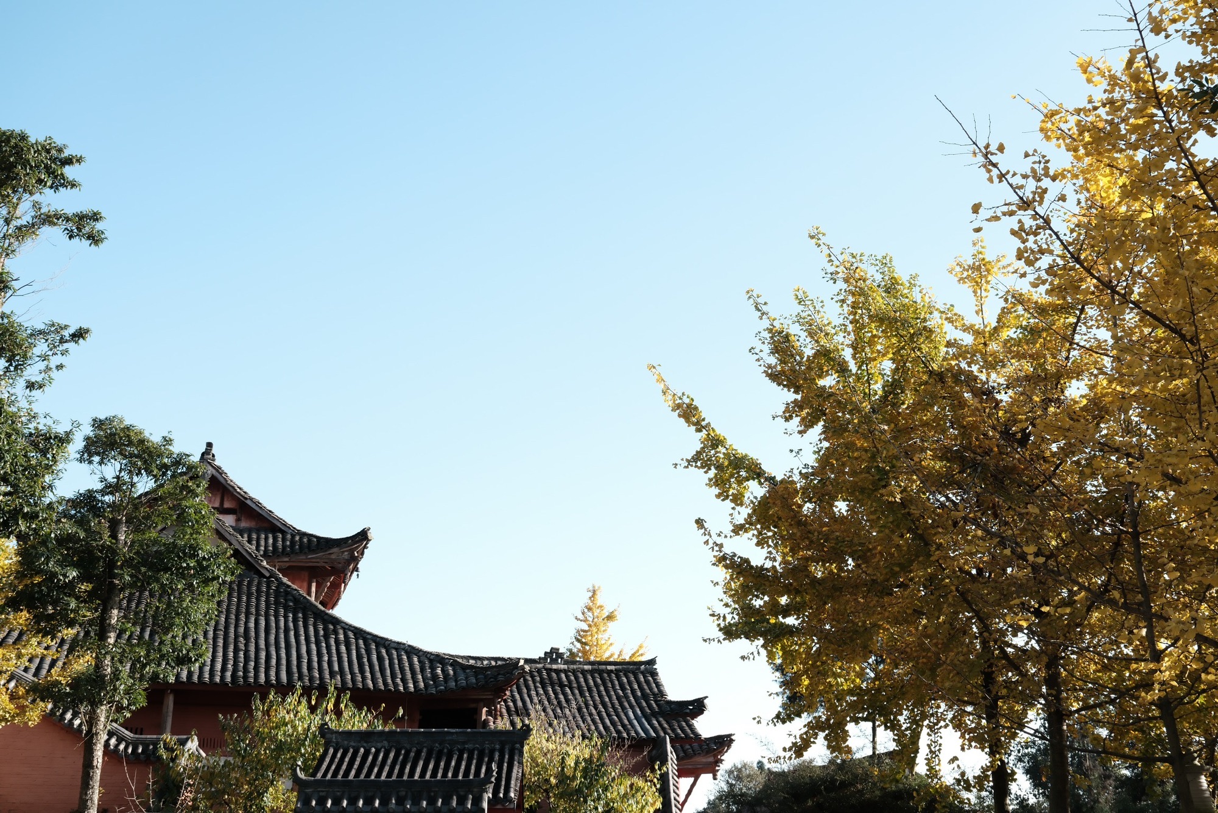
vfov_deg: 36.0
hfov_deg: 51.9
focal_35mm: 37
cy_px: 406
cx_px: 609
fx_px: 1252
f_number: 5.6
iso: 125
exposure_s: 1/120
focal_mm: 24.7
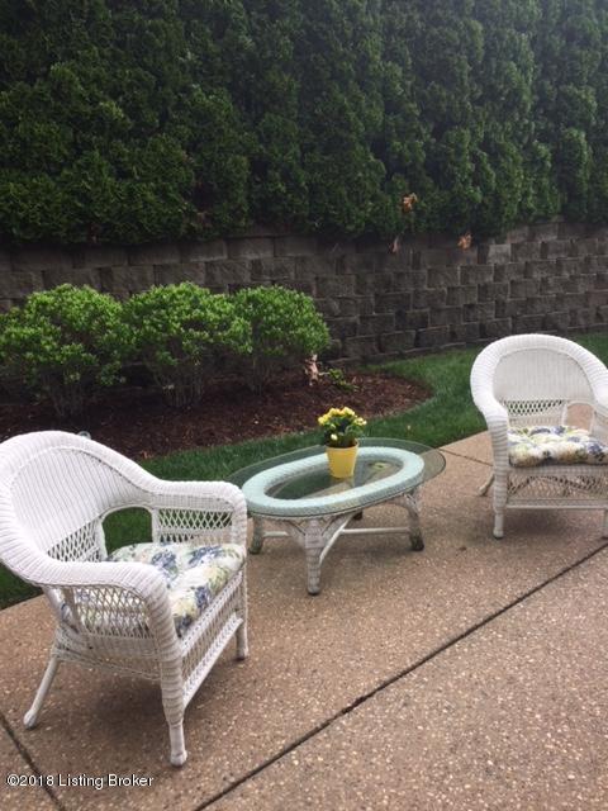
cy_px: 406
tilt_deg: -16.6
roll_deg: -0.1
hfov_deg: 48.2
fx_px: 679
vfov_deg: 61.7
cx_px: 304
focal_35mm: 29
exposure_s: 1/309
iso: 32
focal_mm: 4.15
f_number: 2.2
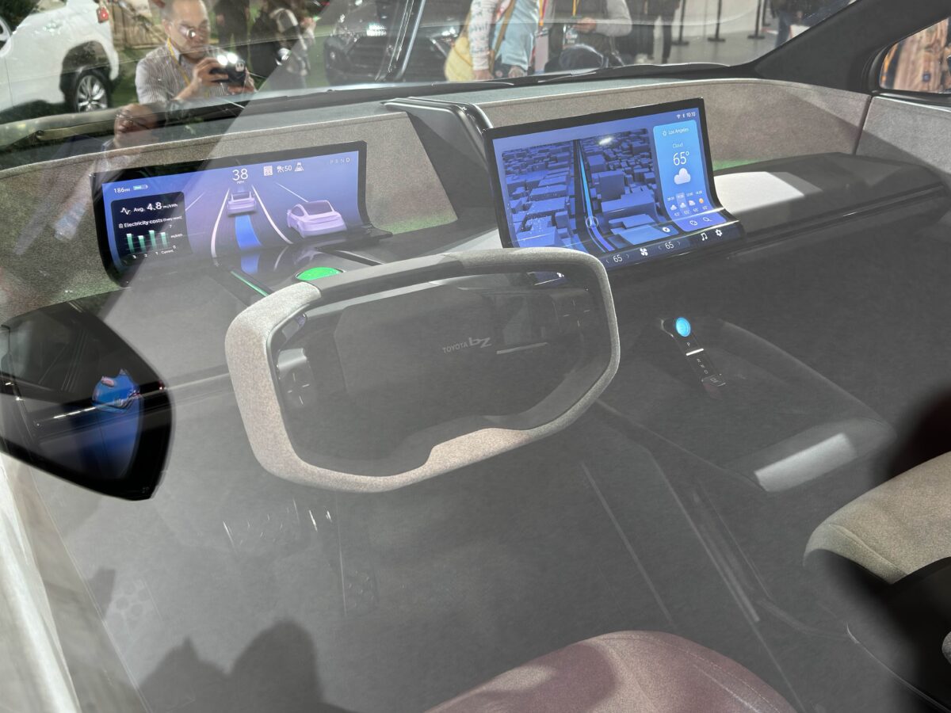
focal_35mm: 35
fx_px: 962
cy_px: 356
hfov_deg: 52.6
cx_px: 476
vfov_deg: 40.7
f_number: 1.78
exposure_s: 1/90
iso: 125
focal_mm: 6.86
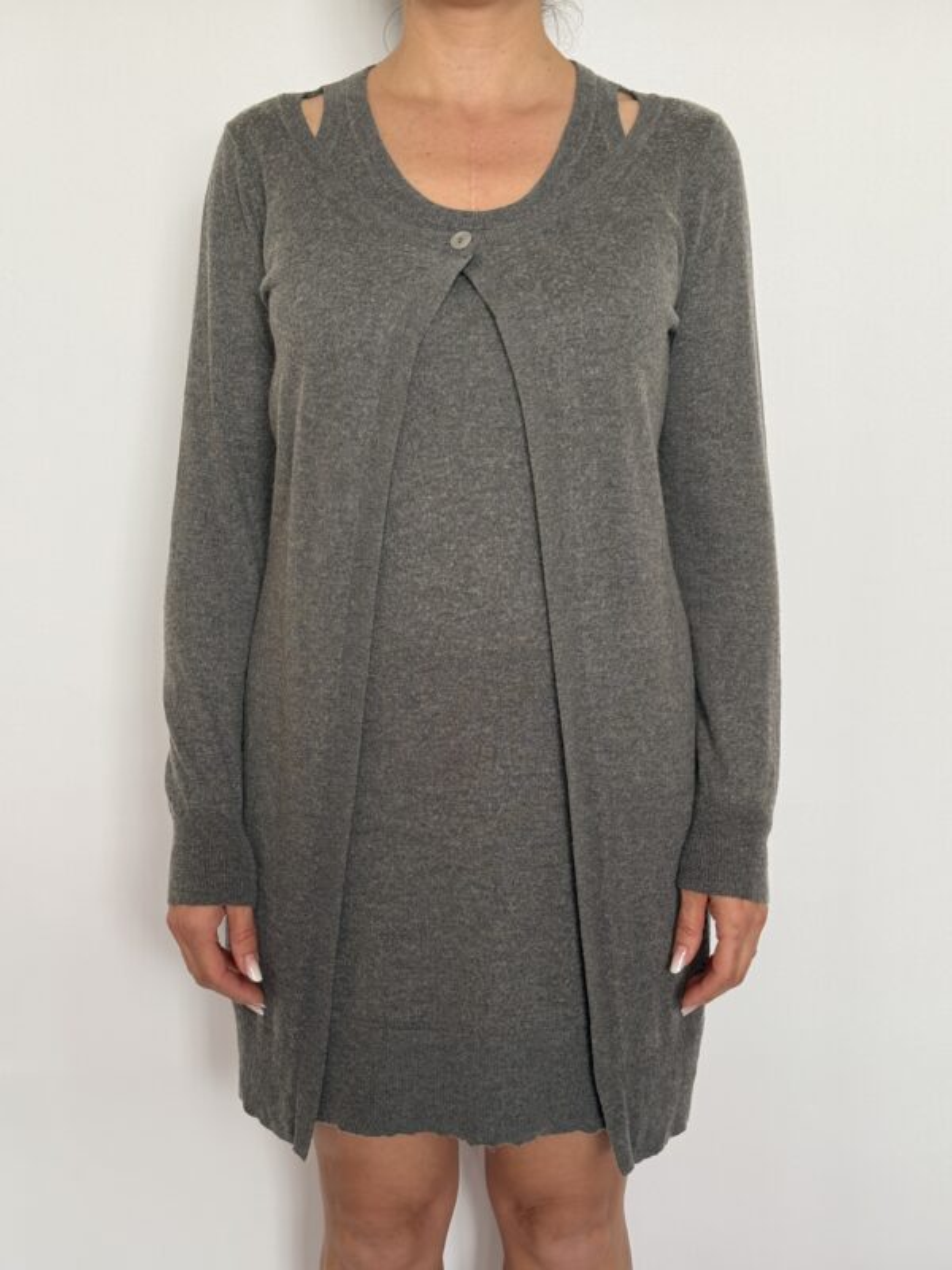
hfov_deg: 30.3
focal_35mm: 48
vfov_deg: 39.7
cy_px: 635
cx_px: 476
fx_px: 1760
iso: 64
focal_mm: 6.76
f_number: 1.78
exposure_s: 1/121
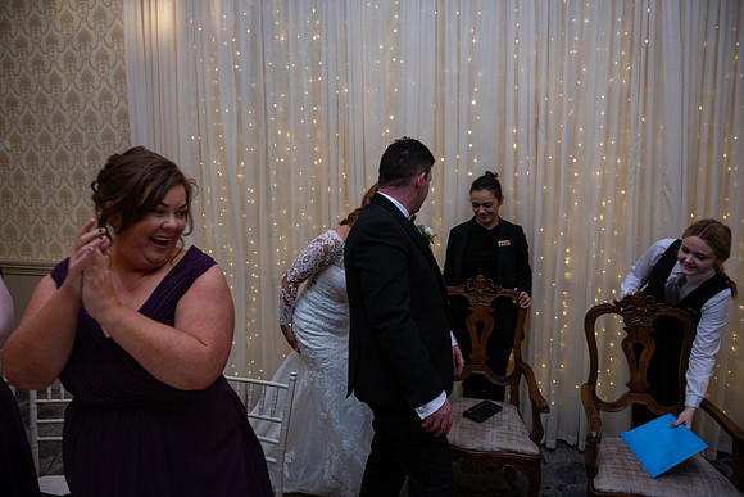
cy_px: 248
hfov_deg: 73.7
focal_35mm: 24
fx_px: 496
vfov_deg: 53.2
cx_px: 372
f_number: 3.5
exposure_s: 1/160
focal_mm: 24
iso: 800
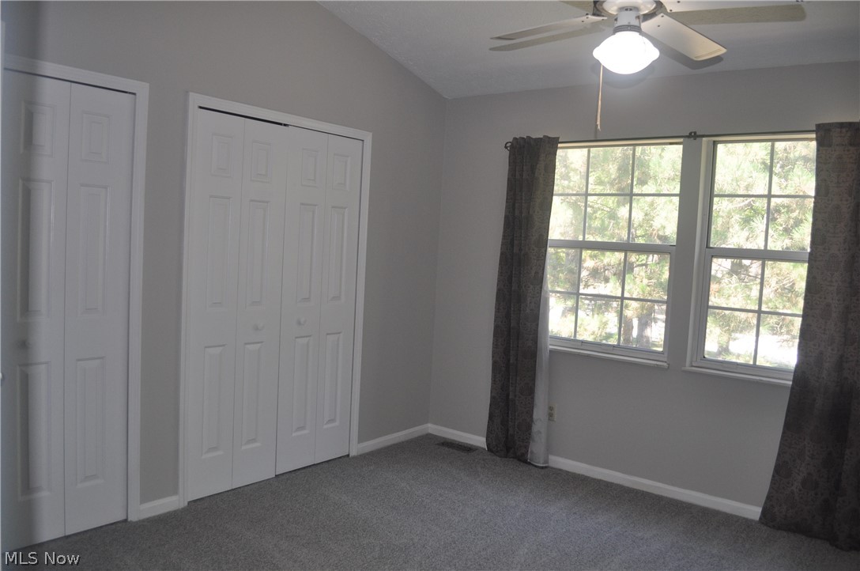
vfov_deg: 47.8
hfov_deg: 67.5
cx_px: 430
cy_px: 286
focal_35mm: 27
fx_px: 644
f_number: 3.5
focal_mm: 18
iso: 450
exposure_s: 1/125
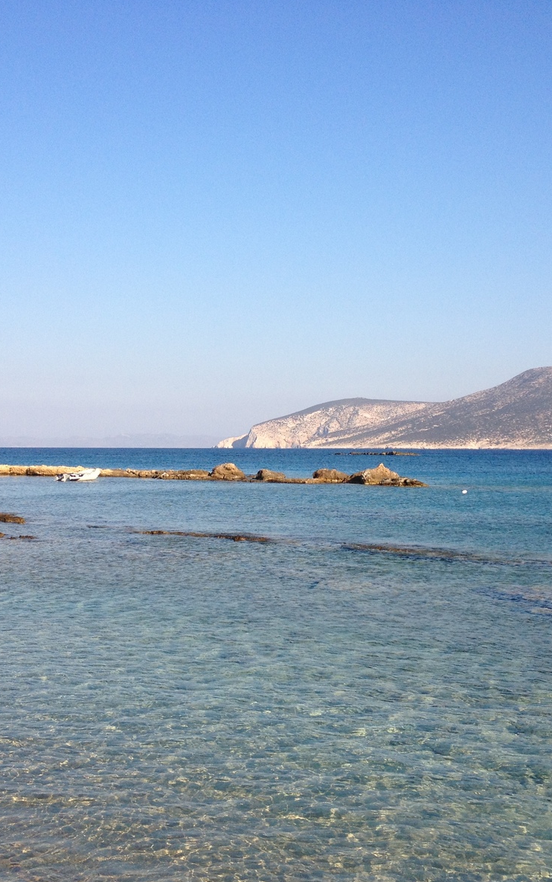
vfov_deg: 40.3
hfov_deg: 25.8
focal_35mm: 50
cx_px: 301
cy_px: 441
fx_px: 1203
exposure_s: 1/1493
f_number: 2.4
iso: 50
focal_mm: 4.28
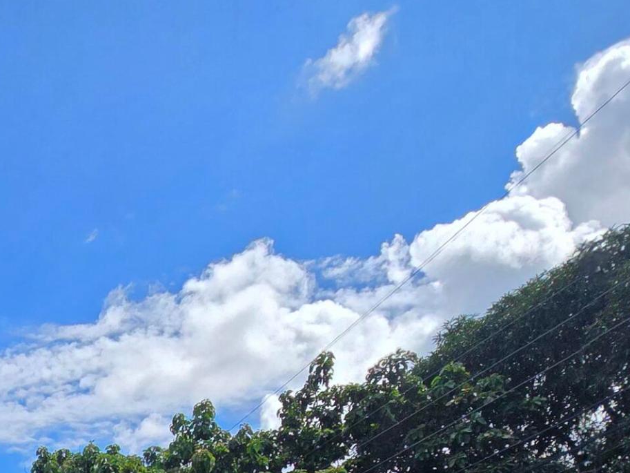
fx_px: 746
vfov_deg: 25.6
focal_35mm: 41
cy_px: 722
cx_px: 6
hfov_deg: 40.3
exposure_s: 1/2500
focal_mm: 2.2
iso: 50
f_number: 2.2
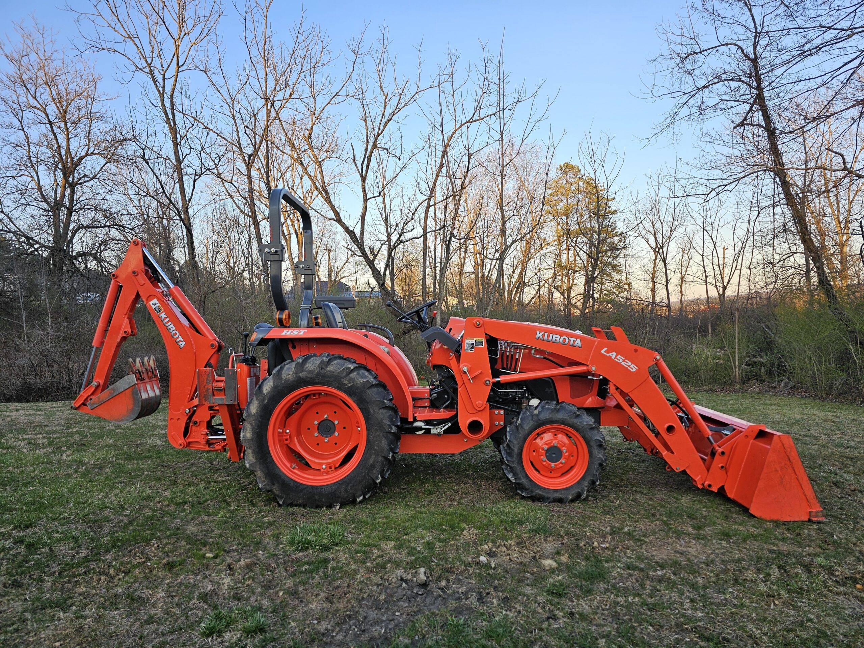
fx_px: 574
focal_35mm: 23
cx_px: 432
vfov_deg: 58.9
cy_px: 324
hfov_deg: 73.9
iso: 12
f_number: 1.7
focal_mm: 6.3
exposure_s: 1/120
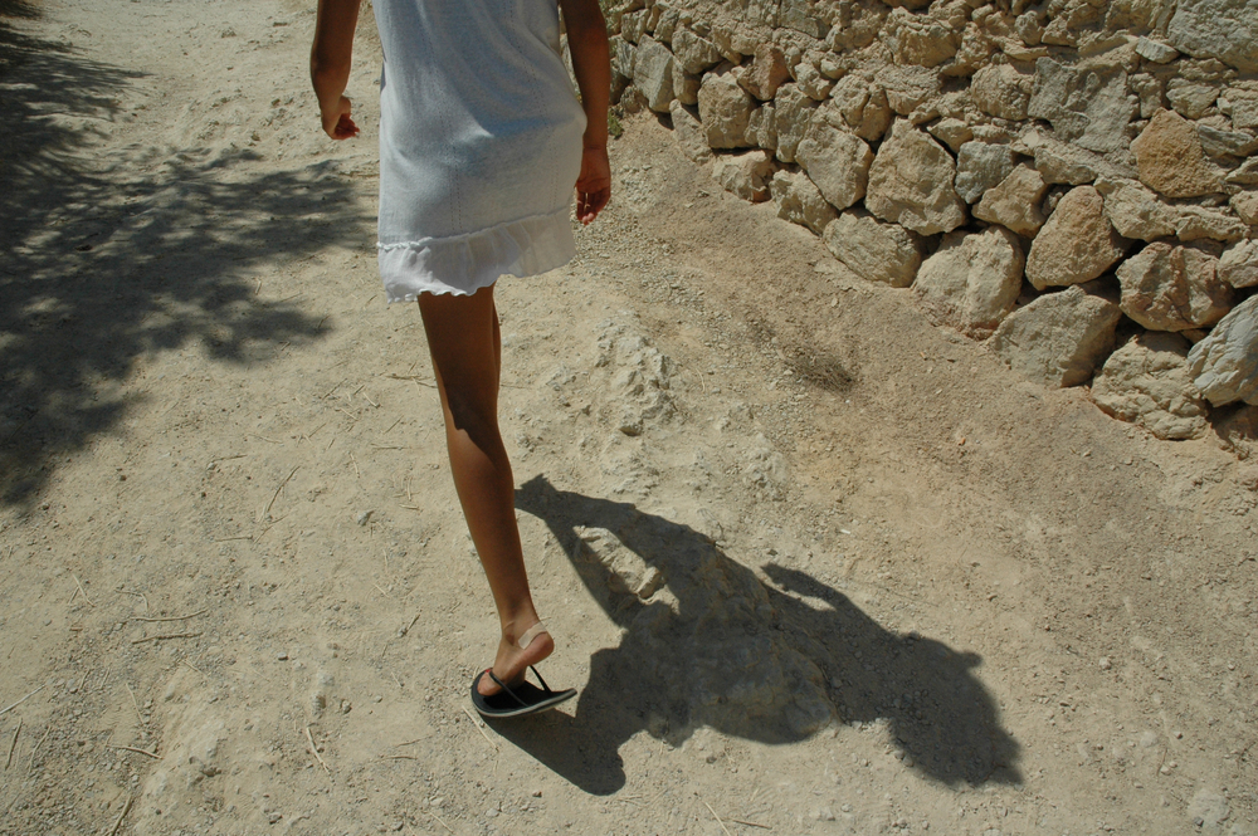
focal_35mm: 27
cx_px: 629
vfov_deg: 47.9
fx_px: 943
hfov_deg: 67.4
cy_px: 418
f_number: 13
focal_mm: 18
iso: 400
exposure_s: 1/640
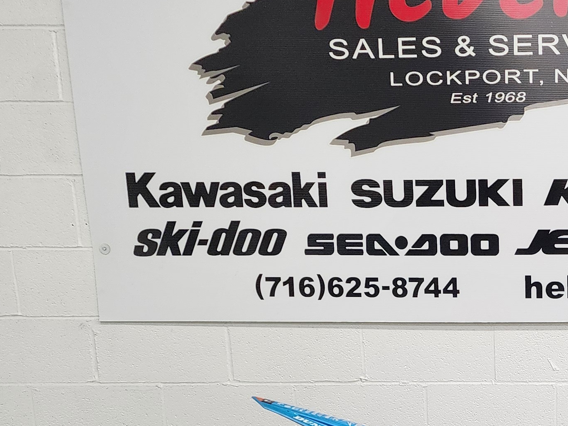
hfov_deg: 27.3
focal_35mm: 67
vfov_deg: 20.8
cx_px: 570
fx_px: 1099
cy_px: 483
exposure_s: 1/120
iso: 200
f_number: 1.8
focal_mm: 6.4
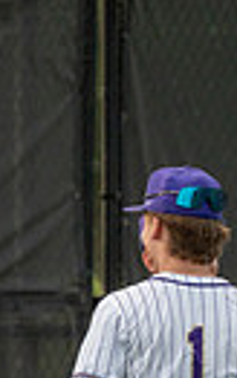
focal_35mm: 2708
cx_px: -535
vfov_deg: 0.8
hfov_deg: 0.5
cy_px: 304
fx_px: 27955
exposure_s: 1/1250
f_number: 6.3
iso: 800
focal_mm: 600
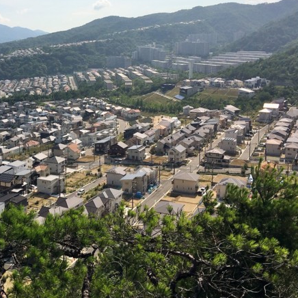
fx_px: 458
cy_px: 111
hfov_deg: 35.1
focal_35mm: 47
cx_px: 66
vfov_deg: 35.9
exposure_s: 1/3663
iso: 25
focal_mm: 4.15
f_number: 2.2
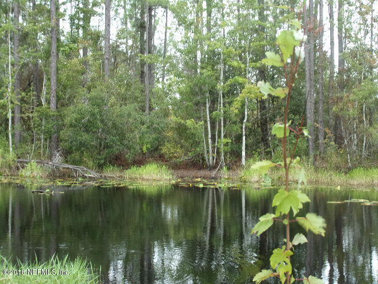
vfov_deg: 22.9
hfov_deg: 30.3
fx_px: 699
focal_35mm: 64
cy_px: 142
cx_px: 189
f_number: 4.5
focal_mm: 11.5
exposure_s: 1/50
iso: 80
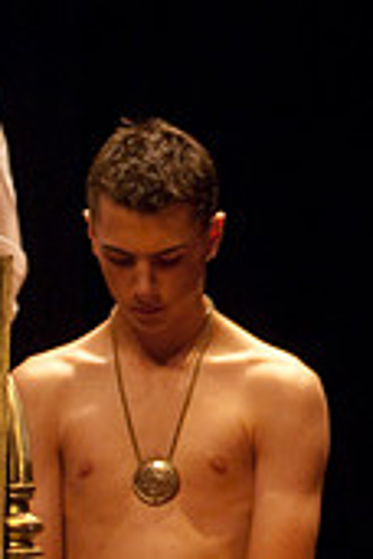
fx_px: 6325
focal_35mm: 407
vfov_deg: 5.1
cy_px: 268
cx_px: 461
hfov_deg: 3.4
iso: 1000
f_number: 2.8
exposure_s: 1/200
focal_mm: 80
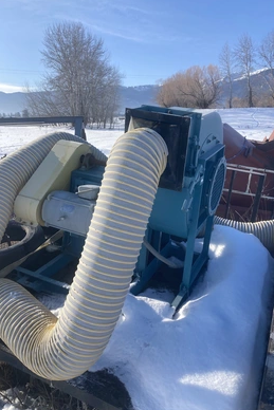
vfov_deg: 61.9
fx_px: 342
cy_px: 205
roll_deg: +1.2
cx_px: 154
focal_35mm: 30
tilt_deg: -11.6
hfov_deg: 43.6
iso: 20
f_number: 1.8
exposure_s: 1/1548
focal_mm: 3.99
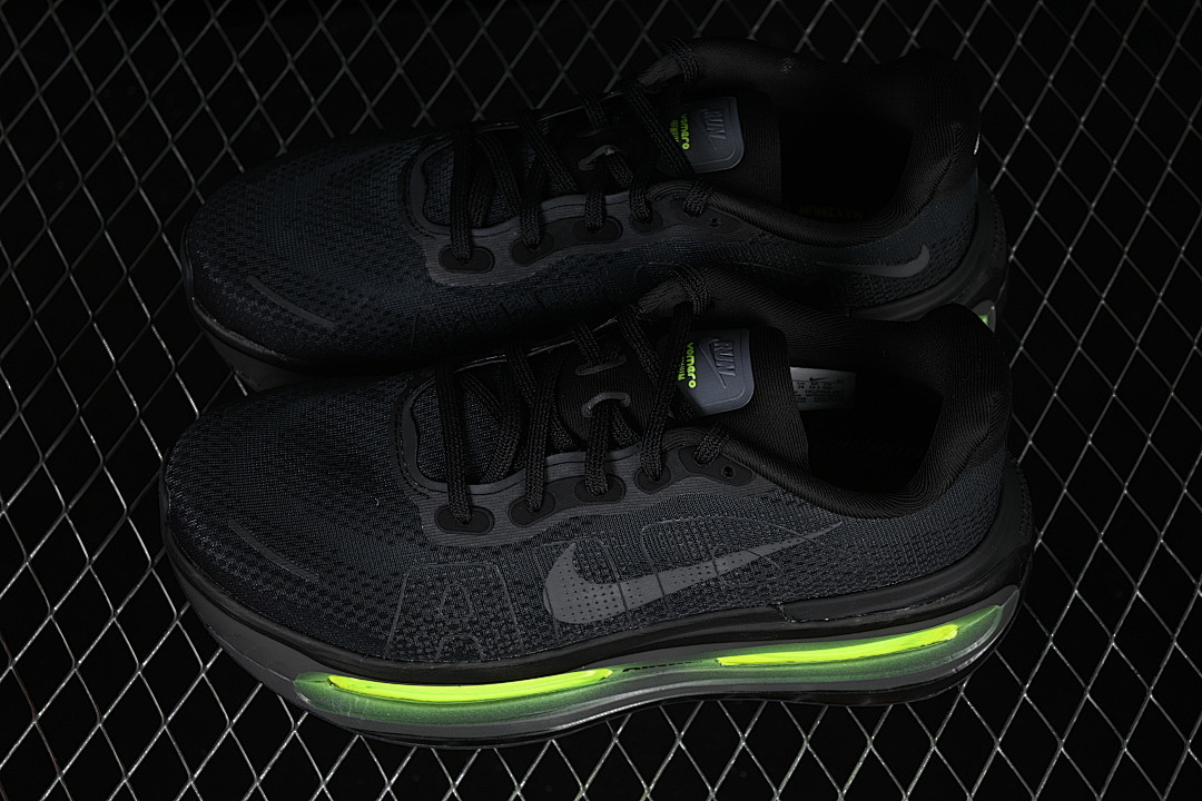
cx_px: 601
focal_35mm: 75
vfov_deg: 18.2
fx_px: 2504
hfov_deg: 27.0
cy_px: 400
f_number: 6.3
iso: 160
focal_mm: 50
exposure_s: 1/50
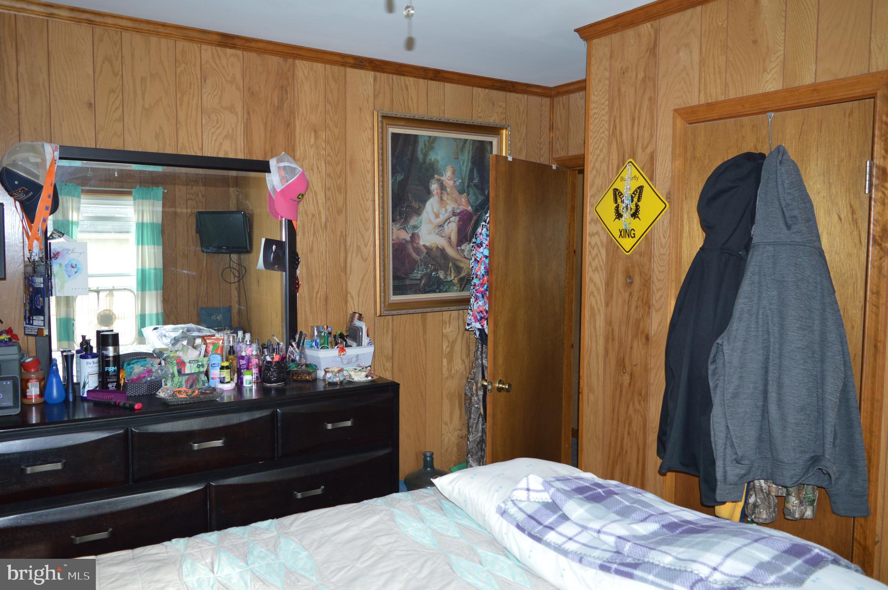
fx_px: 665
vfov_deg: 47.8
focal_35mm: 27
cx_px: 444
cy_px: 295
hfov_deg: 67.4
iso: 280
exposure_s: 1/30
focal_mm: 18
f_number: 3.5
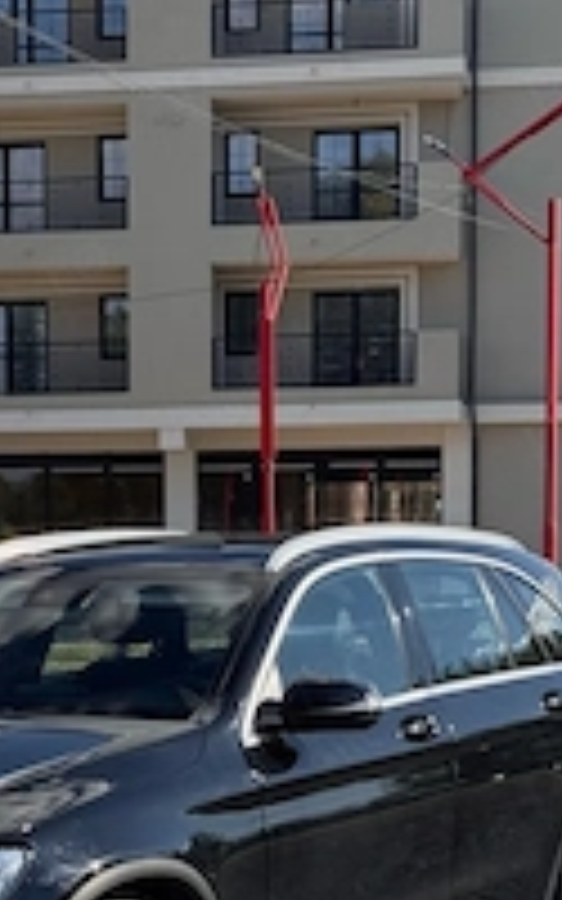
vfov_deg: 20.1
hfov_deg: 12.7
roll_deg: +0.4
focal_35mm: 102
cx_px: 54
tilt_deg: -4.6
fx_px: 2500
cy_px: 752
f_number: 1.78
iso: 64
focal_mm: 6.76
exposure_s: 1/2513
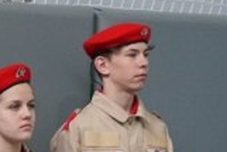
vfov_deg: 7.5
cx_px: -223
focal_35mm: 174
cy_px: 336
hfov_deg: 10.8
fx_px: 1101
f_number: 4
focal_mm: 25
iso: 1600
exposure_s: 1/160
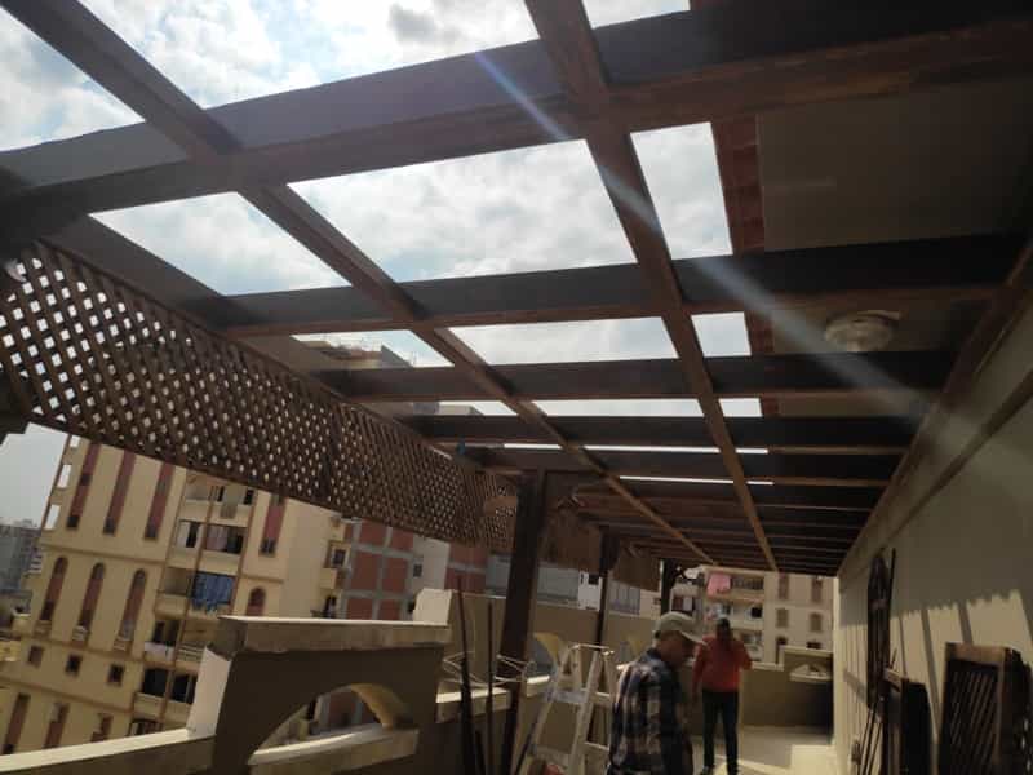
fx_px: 597
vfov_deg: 66.0
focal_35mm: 20
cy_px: 388
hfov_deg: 81.7
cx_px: 516
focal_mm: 3.94
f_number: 1.9
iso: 100
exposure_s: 1/11525
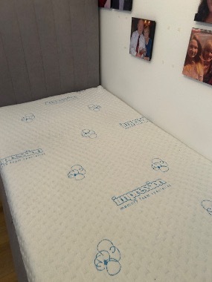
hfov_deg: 53.1
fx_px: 212
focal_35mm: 26
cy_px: 141
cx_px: 106
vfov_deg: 67.3
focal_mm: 5.7
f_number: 1.5
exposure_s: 1/50
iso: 80
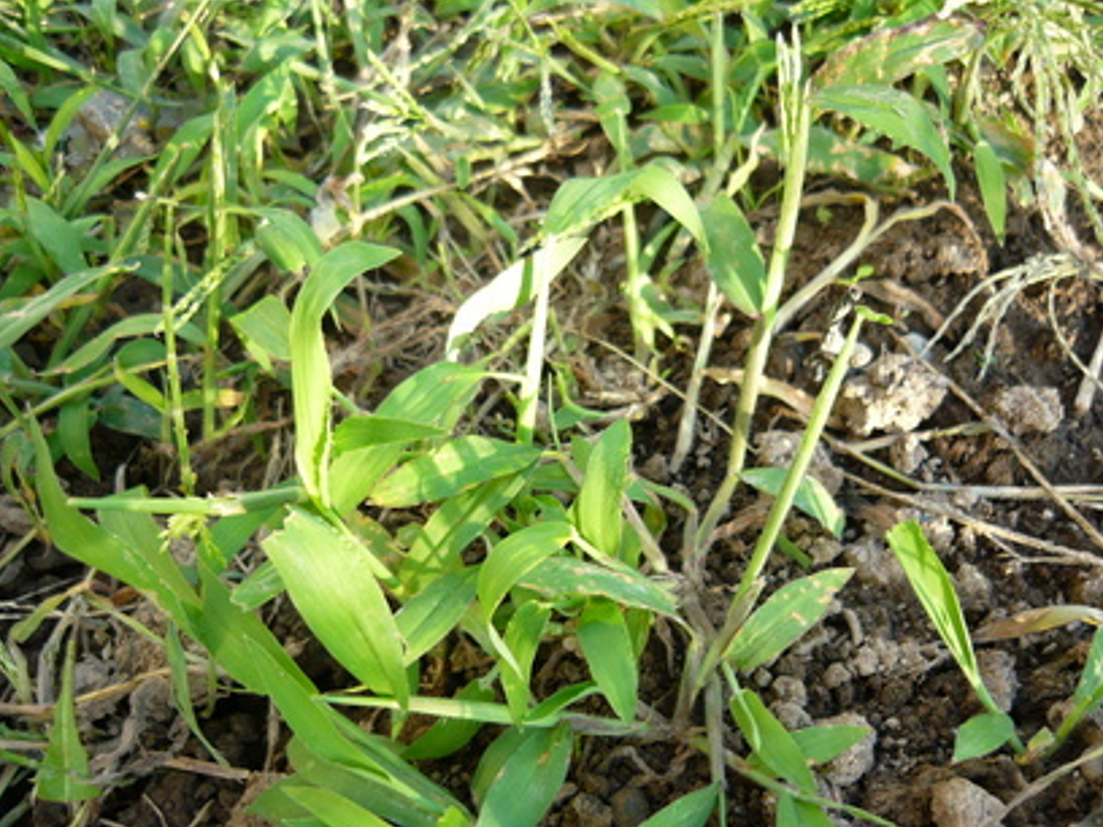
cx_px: 543
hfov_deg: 54.0
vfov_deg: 41.8
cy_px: 423
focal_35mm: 34
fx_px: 1083
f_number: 2.8
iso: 100
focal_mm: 5.5
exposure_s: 1/80
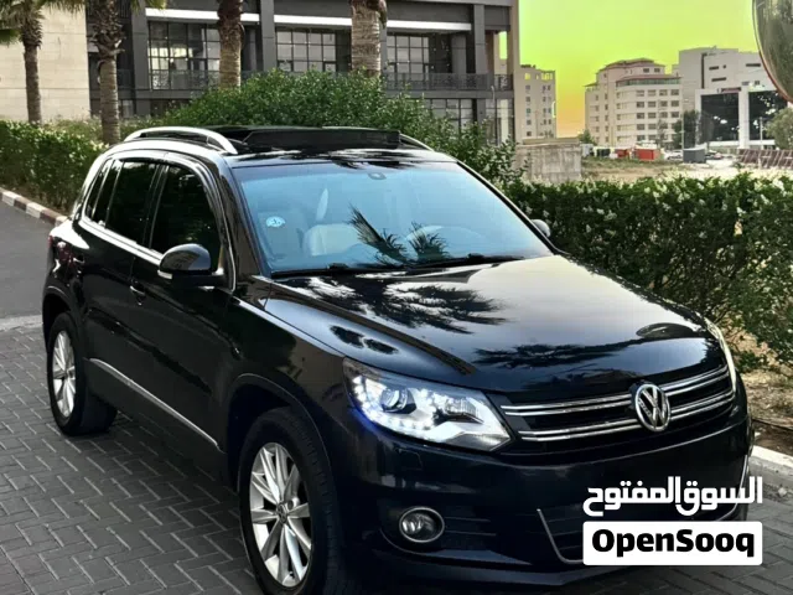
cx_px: 396
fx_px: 550
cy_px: 298
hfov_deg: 71.6
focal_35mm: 24
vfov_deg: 56.8
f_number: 1.78
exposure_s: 1/60
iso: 640
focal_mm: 6.76
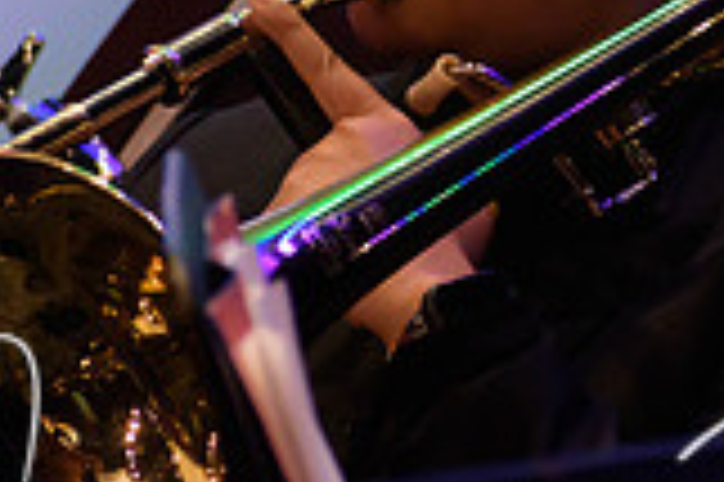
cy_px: 160
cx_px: 441
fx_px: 32546
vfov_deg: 0.8
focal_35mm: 1620
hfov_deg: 1.3
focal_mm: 300
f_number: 6.3
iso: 2800
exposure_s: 1/500
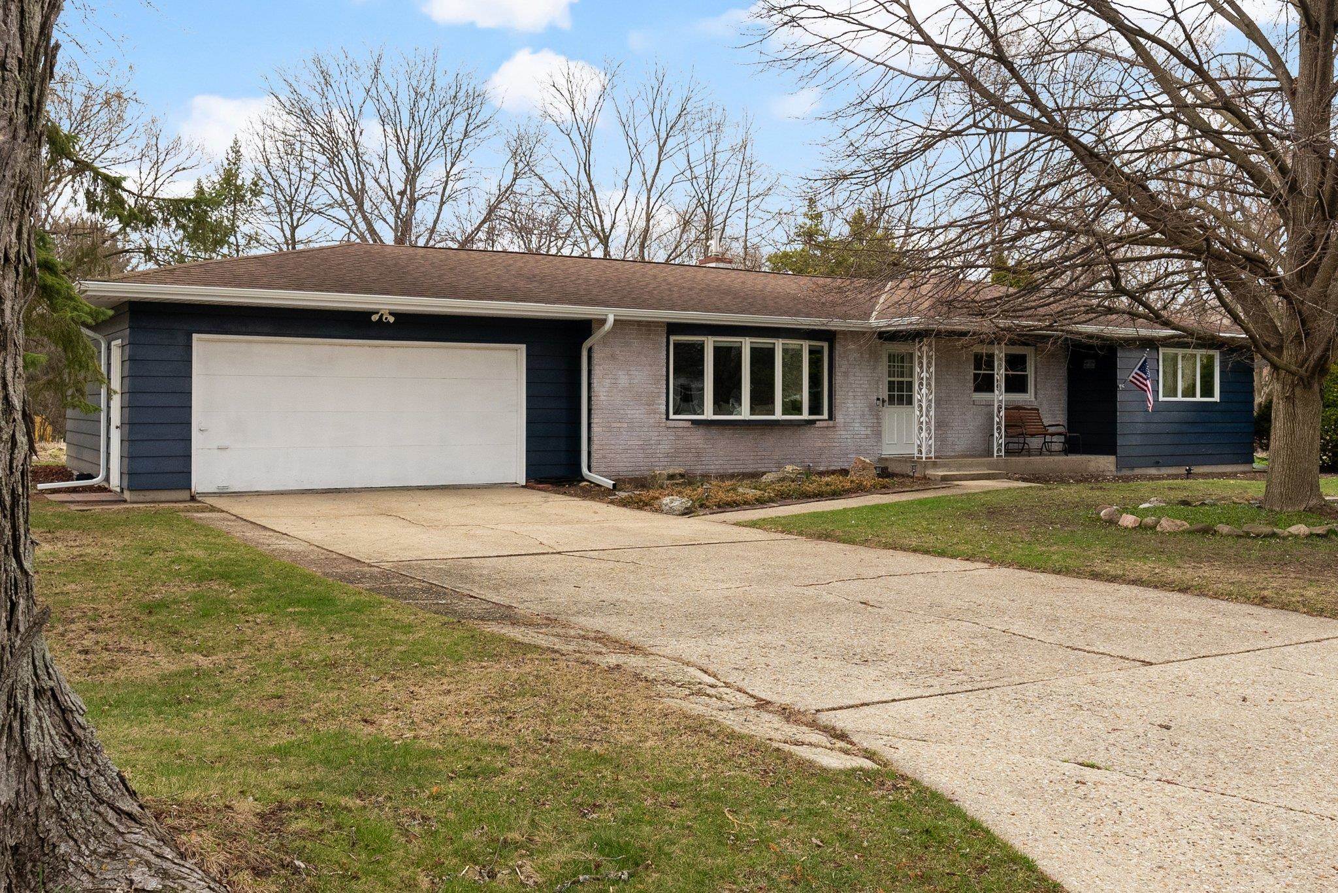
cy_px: 446
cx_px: 669
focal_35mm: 31
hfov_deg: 60.3
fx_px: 1153
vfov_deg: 42.4
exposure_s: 1/400
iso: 2000
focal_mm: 21
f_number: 7.1
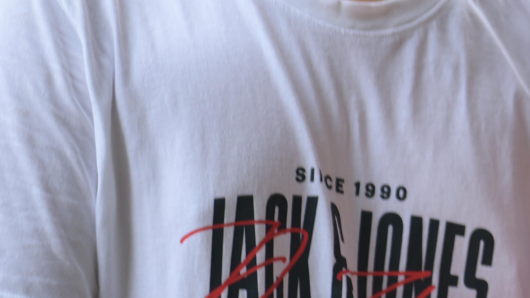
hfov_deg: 5.2
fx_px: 5777
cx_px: 947
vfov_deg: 3.0
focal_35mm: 411
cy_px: 38
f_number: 2.7
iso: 160
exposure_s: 1/50
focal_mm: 100
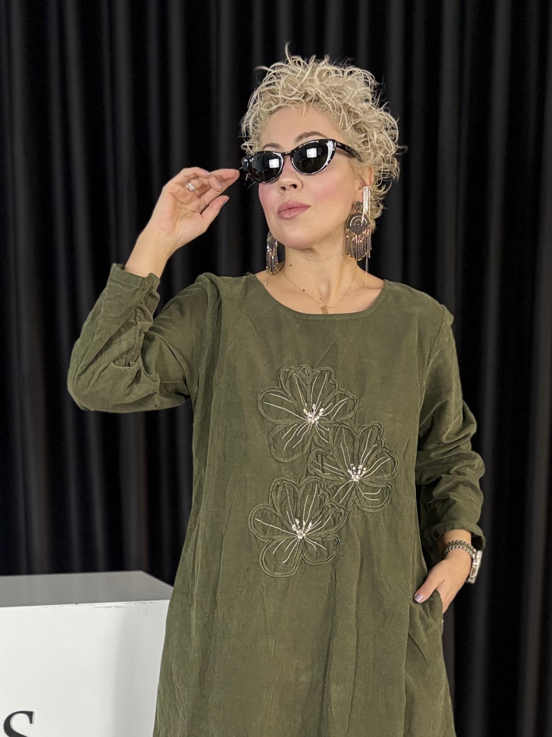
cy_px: 608
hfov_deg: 30.1
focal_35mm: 48
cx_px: 206
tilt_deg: -8.1
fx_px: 1021
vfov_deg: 37.9
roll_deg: +0.6
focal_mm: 5.96
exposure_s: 1/60
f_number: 1.6
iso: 200
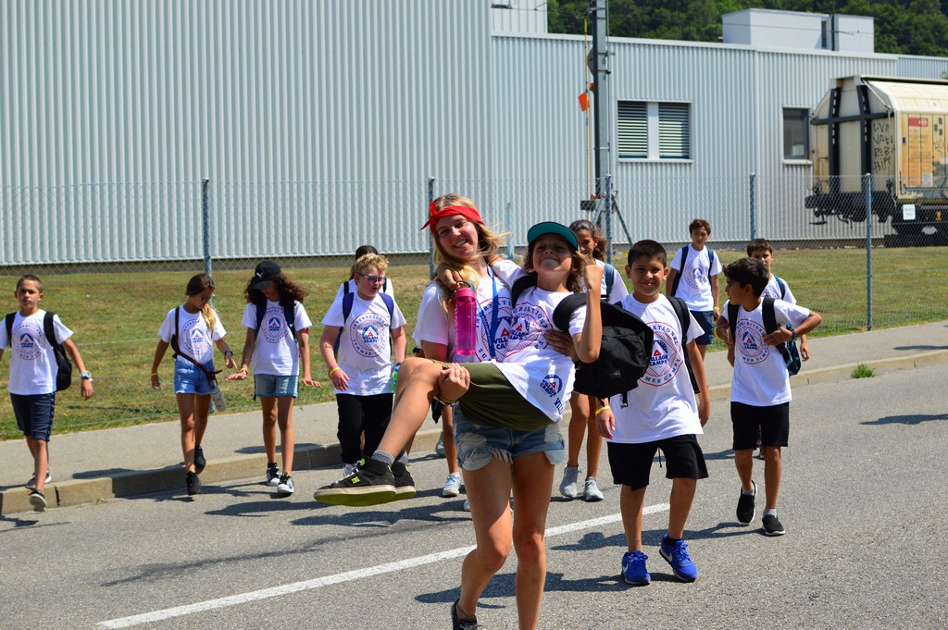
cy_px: 315
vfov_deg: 25.7
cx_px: 474
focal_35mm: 52
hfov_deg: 37.9
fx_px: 1381
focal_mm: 35
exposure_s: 1/1000
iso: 100
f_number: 4
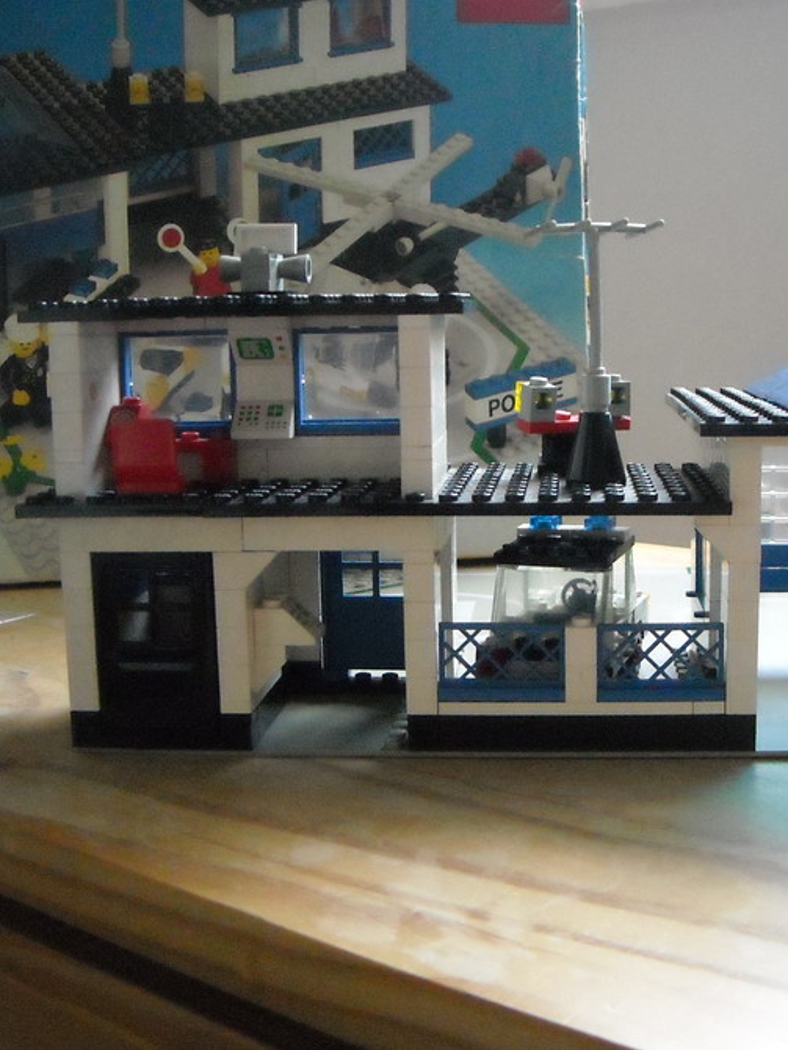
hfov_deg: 30.7
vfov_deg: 40.4
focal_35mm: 47
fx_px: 1426
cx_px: 530
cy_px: 523
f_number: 2.8
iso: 800
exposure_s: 1/60
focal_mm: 5.7
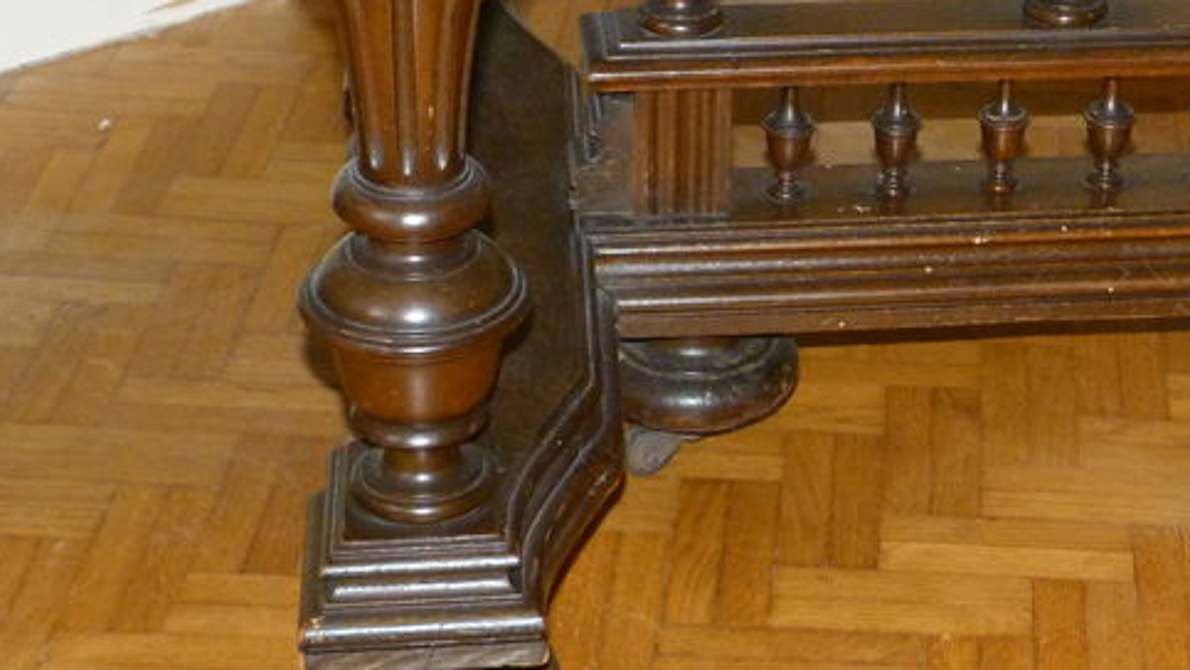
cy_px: -10
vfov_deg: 12.3
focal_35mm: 97
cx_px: 1064
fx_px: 3062
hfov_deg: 21.5
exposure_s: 1/8
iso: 320
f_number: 3.2
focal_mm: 7.8
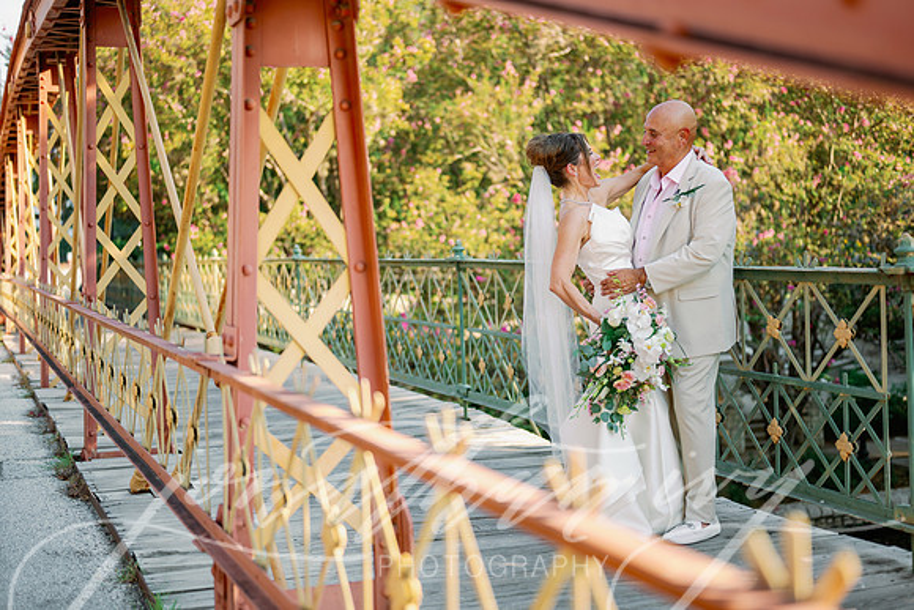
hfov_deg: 39.6
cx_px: 457
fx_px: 1270
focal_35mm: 50
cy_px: 305
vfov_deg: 27.0
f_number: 1.8
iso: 125
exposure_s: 1/800
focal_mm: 50
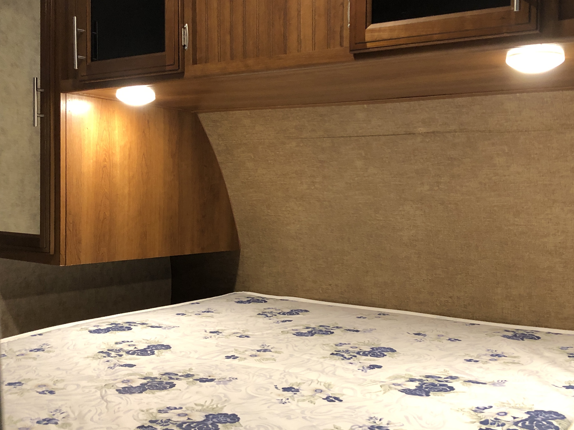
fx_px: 680
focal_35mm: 41
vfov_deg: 35.1
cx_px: 308
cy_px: 205
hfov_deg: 45.7
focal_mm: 3.99
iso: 80
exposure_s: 1/15
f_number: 1.8
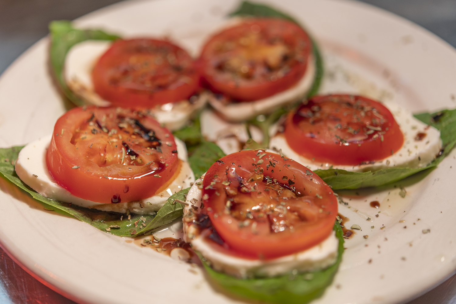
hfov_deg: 33.4
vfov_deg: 22.6
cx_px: 228
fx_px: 760
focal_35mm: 60
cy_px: 152
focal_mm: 60
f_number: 3.2
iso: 64
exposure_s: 1/125
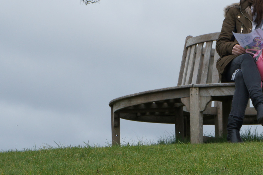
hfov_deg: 10.2
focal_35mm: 199
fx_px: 1455
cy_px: 44
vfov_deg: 6.9
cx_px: 297
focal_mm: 55
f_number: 8
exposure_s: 1/250
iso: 200
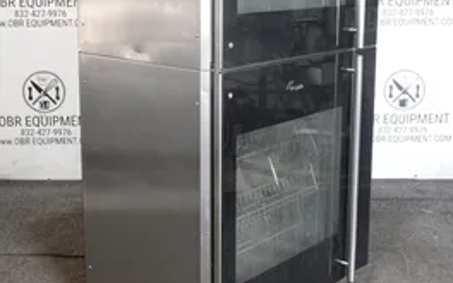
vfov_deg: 23.7
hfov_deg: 37.5
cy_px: 67
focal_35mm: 54
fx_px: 667
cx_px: 226
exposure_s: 1/40
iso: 1250
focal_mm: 13.03
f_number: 3.5
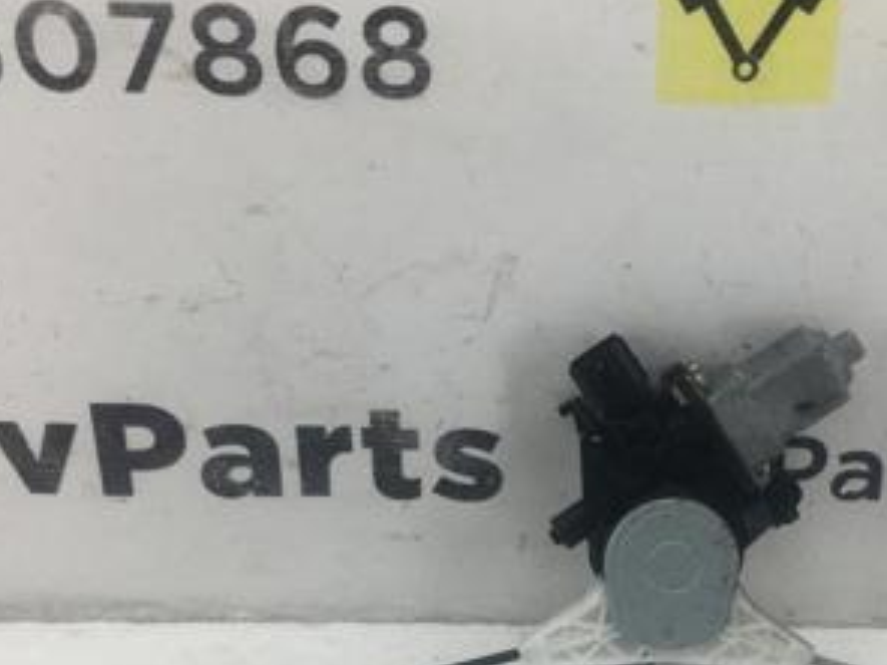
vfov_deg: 22.9
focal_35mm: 63
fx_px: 1614
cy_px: 545
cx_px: 607
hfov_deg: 30.5
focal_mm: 4.15
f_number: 2.2
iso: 40
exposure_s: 1/100
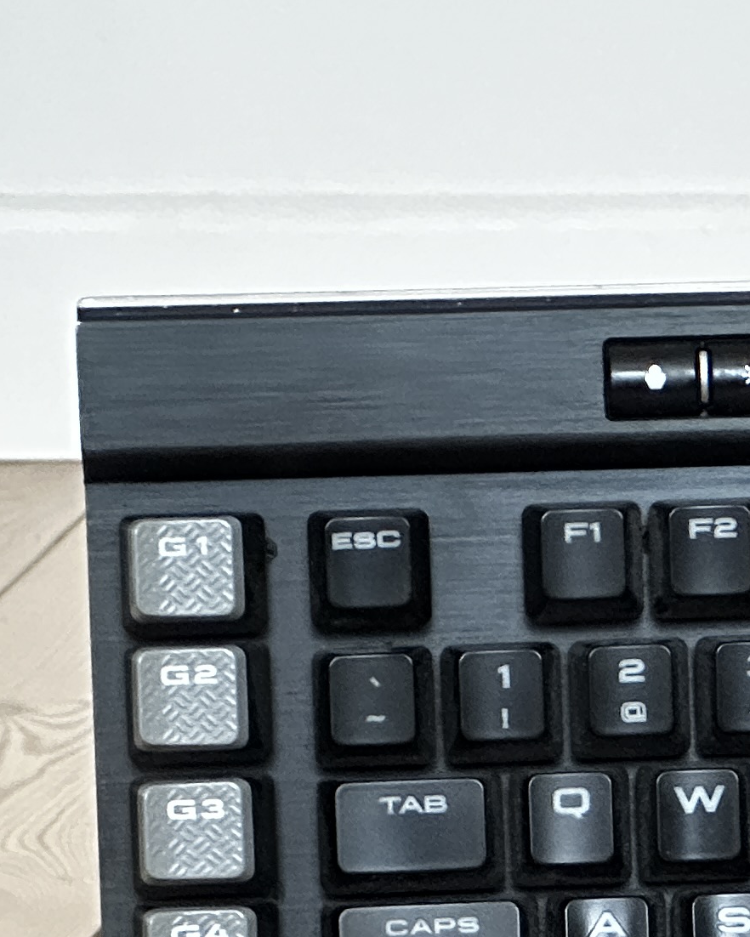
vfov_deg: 7.0
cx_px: 1629
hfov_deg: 5.5
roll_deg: +0.2
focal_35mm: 275
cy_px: 788
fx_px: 7628
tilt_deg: -11.8
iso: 1250
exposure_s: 1/35
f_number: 2.8
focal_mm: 9
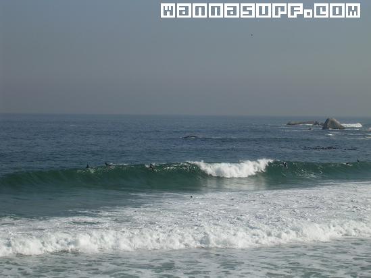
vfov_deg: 12.9
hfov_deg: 17.1
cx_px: 186
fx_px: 1233
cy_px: 139
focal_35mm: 115
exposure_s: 1/707
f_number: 4.9
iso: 100
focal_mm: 17.4
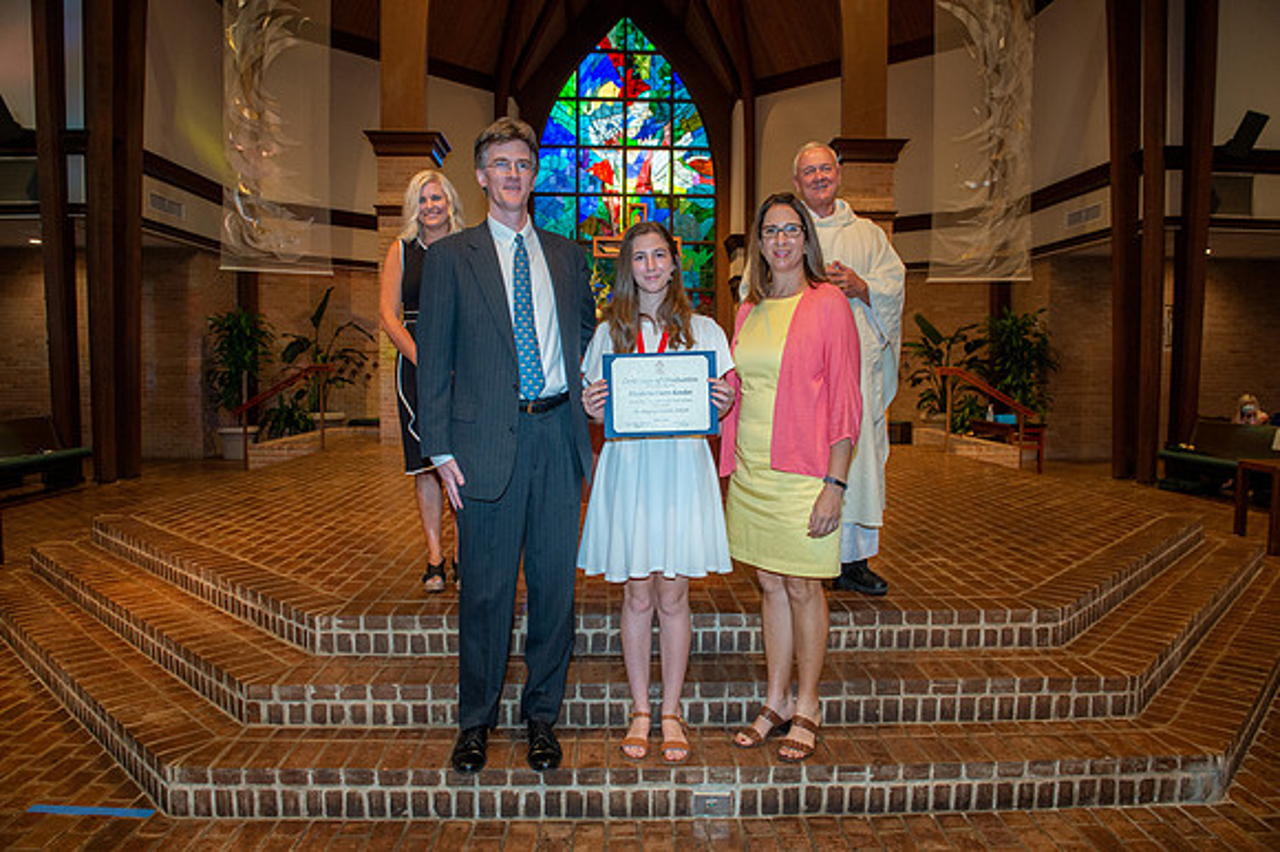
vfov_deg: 53.1
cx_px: 640
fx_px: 853
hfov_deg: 73.8
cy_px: 426
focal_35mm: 24
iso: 2000
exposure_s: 1/125
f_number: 5.6
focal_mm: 24
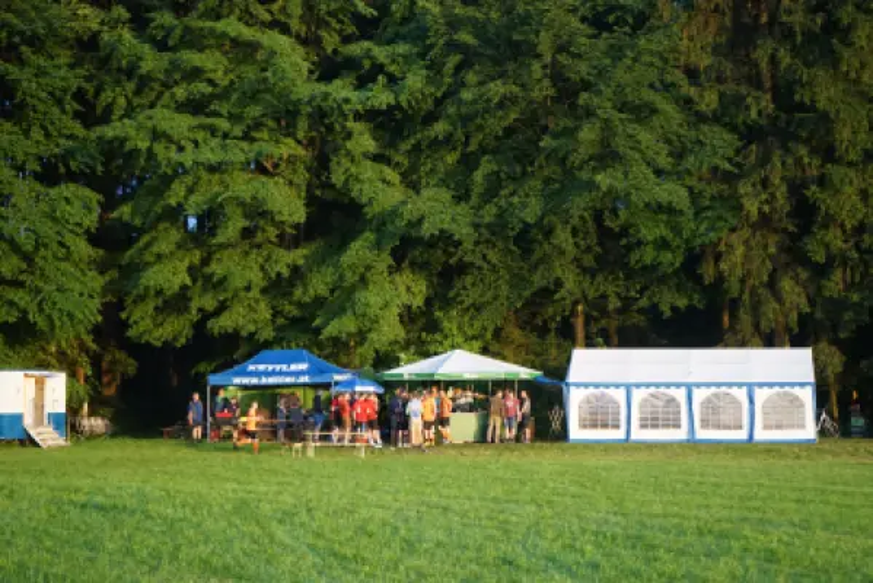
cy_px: 292
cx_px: 436
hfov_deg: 28.8
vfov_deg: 19.5
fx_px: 1698
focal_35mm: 70
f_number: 5.6
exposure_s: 1/160
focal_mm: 70
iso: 2000
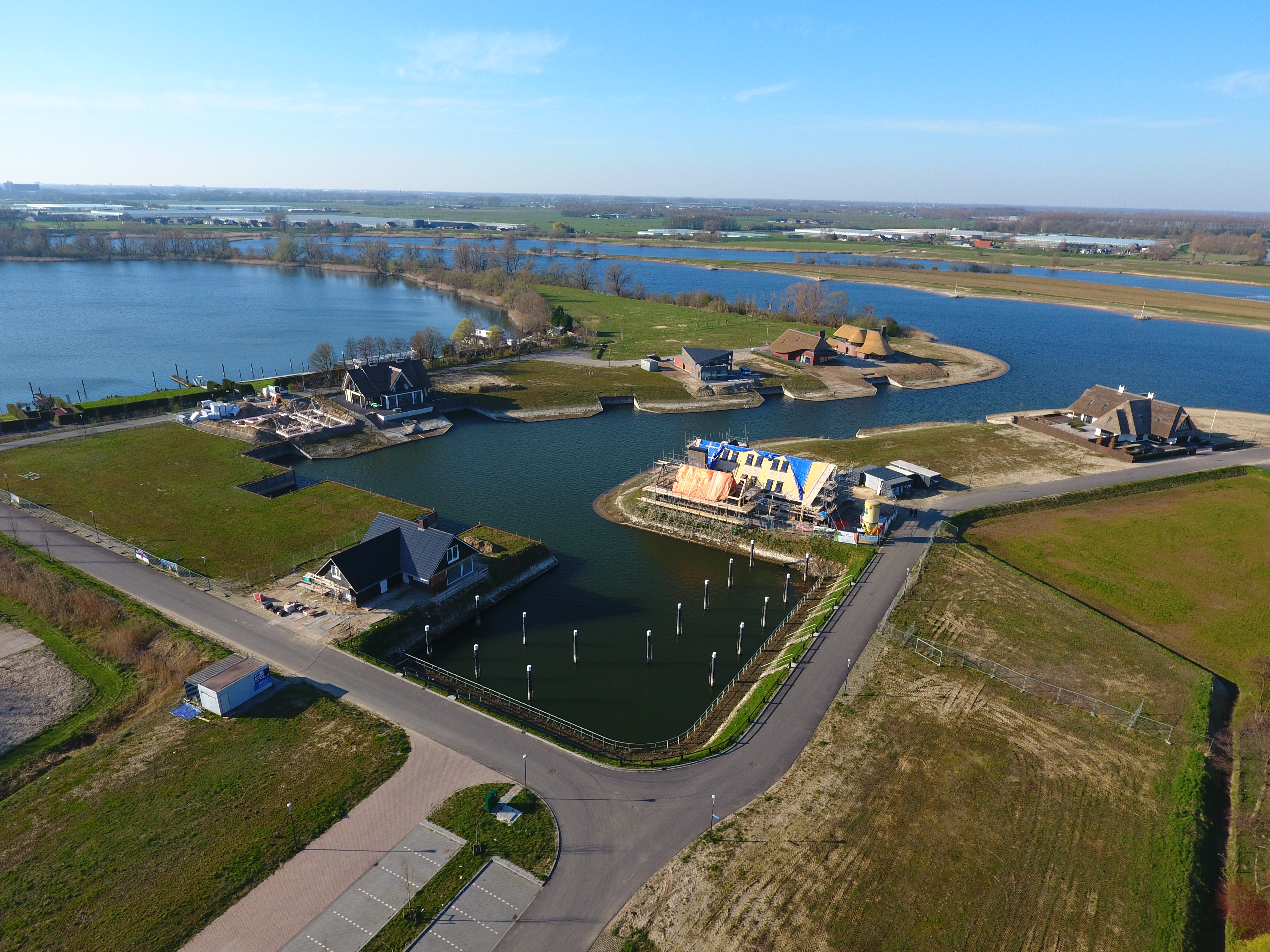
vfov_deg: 63.4
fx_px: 770
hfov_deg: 79.0
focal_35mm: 21
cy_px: 487
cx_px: 647
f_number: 2.8
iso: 100
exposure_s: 1/153
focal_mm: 3.61
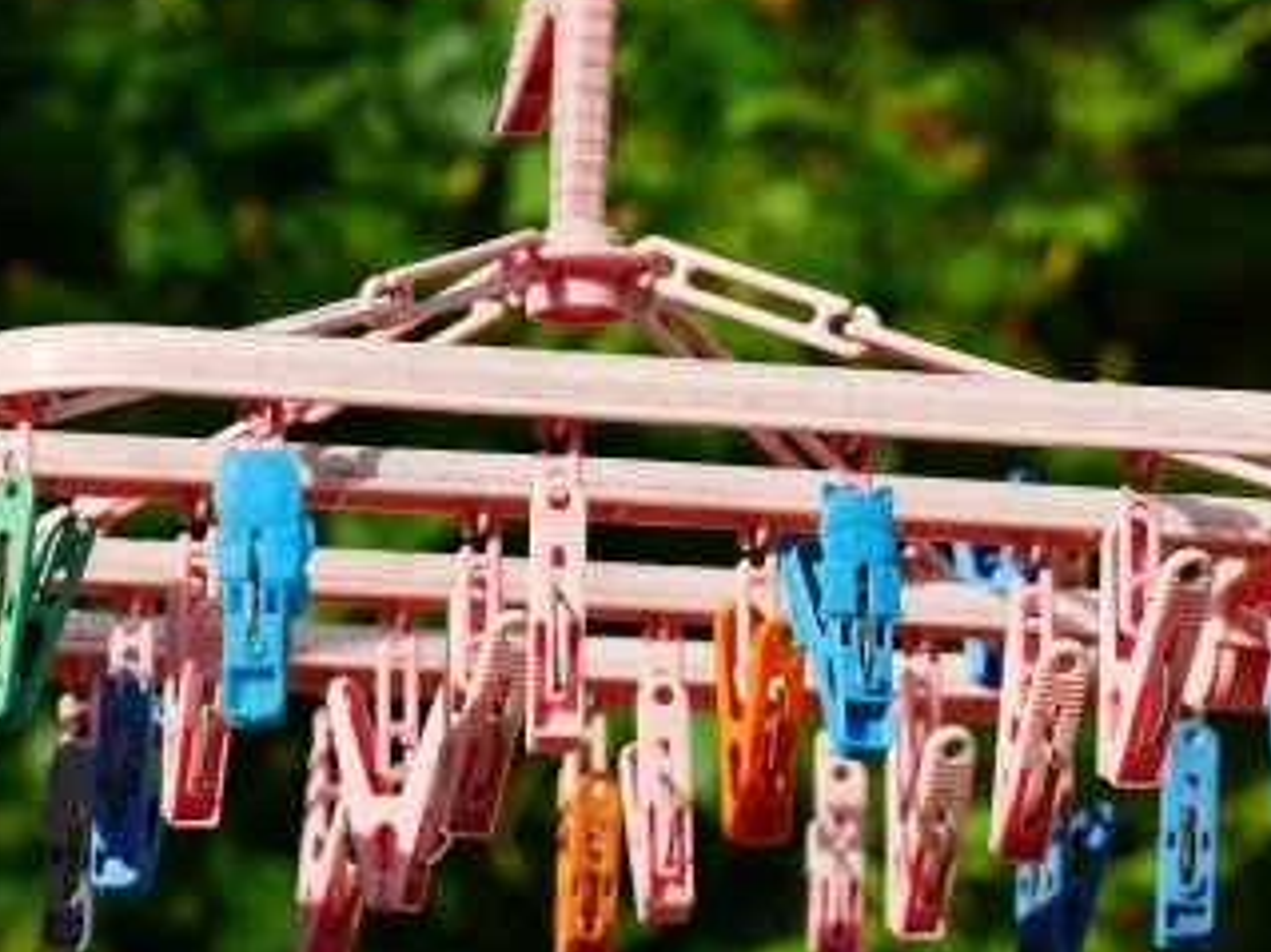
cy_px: 408
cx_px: 422
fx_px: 8442
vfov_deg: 6.5
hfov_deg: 8.6
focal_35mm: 230
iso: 200
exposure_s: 1/1600
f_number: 4
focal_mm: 60
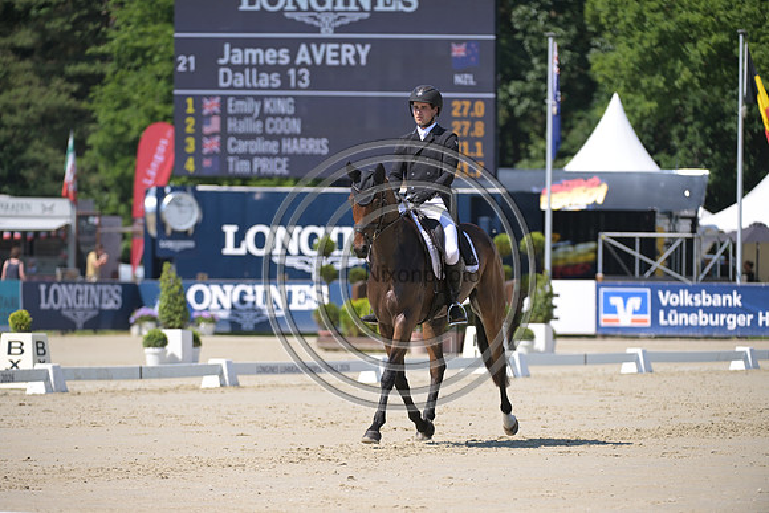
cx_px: 384
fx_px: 5341
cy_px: 256
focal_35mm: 250
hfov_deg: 8.2
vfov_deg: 5.5
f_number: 5
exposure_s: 1/1250
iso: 250
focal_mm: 250
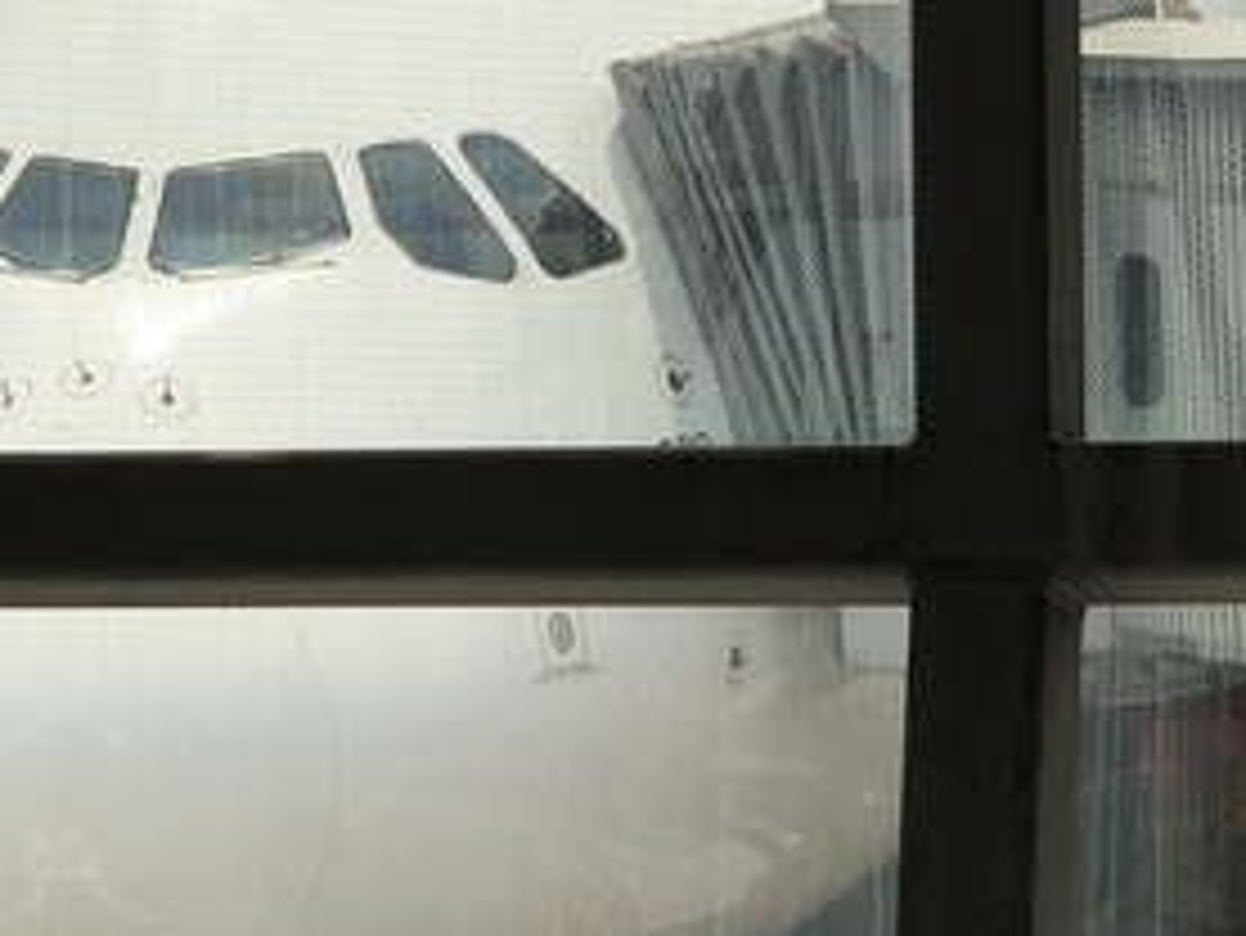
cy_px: -171
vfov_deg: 6.6
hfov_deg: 8.8
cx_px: 288
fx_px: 8102
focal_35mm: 225
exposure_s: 1/233
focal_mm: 6
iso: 16
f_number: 2.4
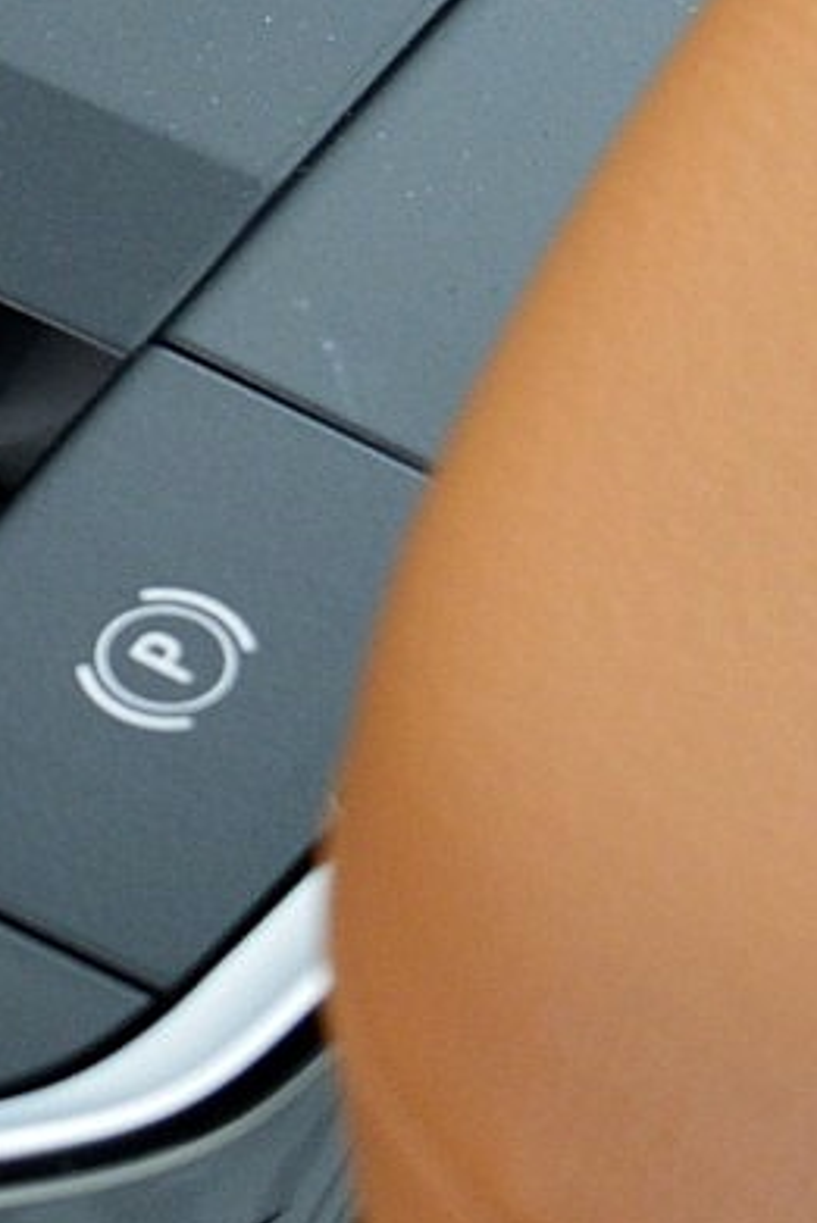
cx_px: -842
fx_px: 8468
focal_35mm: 249
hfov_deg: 5.4
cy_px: -172
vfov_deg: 8.2
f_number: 8
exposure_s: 1/60
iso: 800
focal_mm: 40
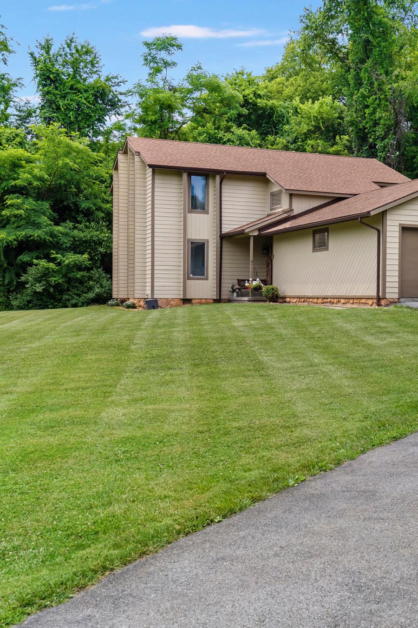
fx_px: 819
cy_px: 311
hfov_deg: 28.1
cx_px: 332
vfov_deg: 41.9
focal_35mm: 47
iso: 640
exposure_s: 1/250
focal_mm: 31
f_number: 8
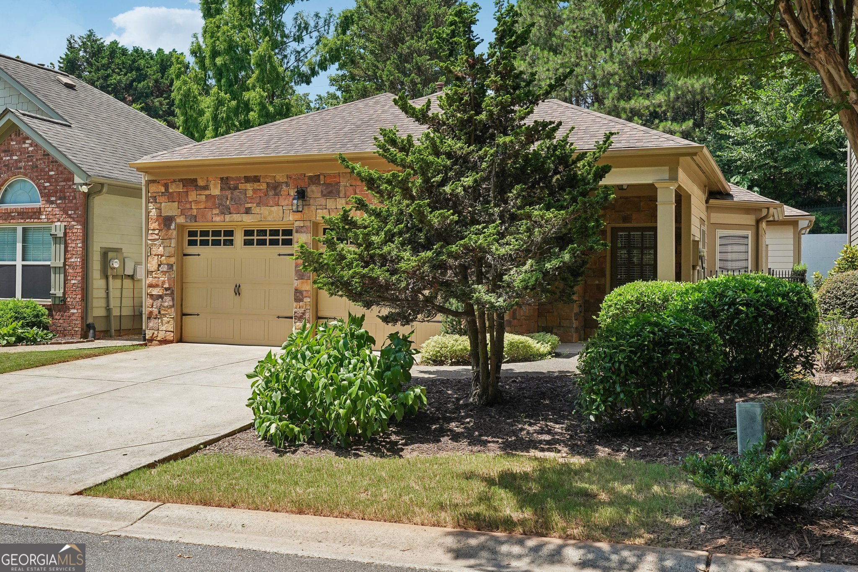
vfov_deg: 38.4
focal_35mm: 34
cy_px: 286
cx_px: 429
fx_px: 822
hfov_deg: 55.1
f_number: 8
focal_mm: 34.5
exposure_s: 1/800
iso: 800
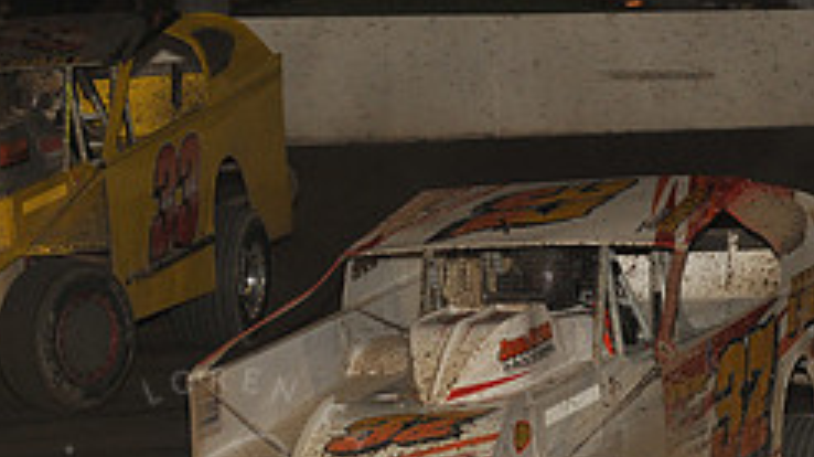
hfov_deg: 7.8
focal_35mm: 277
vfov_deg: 4.4
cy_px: 262
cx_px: 218
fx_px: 5975
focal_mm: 112
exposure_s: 1/320
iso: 800
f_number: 6.3
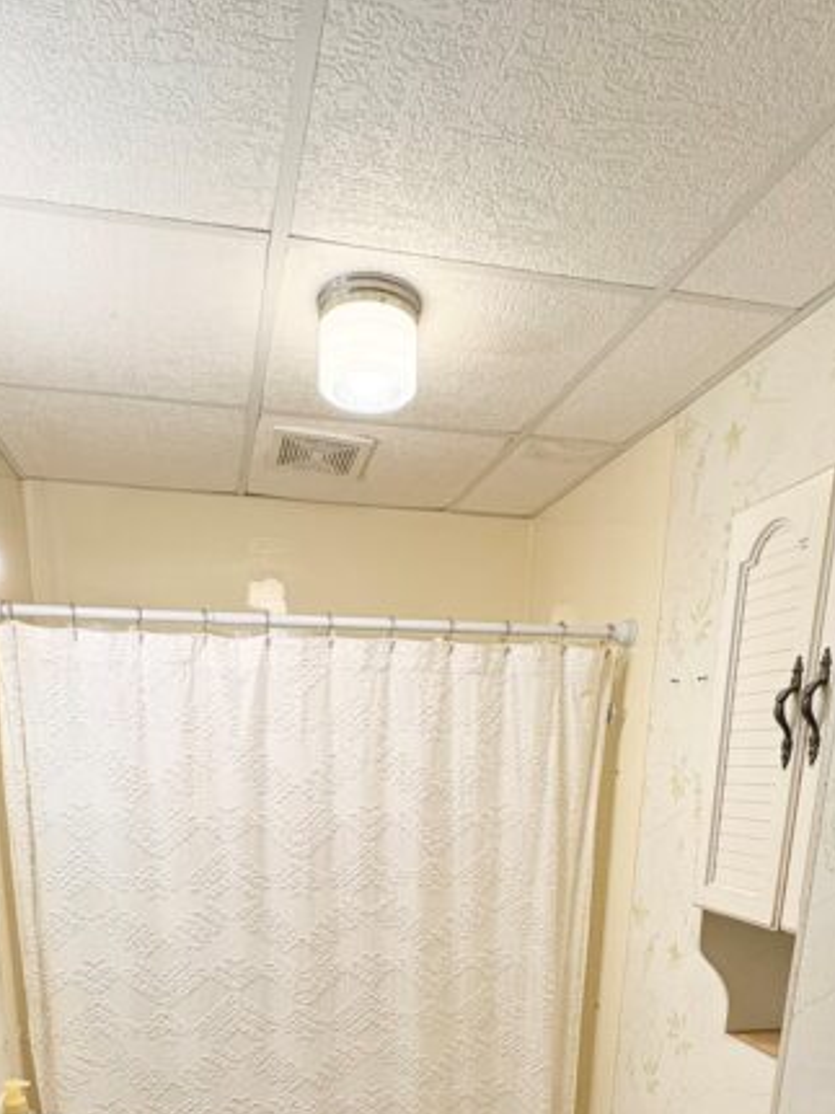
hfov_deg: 53.0
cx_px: 388
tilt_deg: -15.3
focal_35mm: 26
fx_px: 837
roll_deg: -0.6
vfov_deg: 57.3
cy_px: 1013
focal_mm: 2.22
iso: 125
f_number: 2.2
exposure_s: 1/120
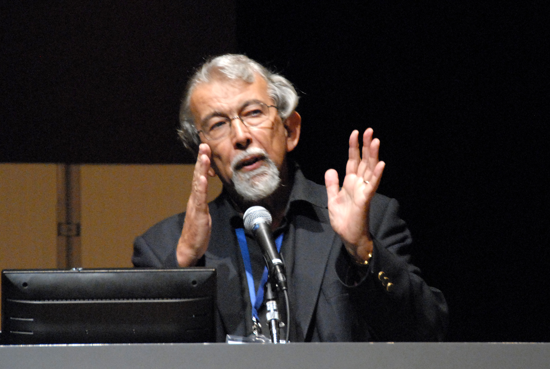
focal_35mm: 300
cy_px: 184
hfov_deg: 6.9
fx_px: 4589
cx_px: 275
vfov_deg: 4.6
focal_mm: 200
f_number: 8
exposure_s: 1/40
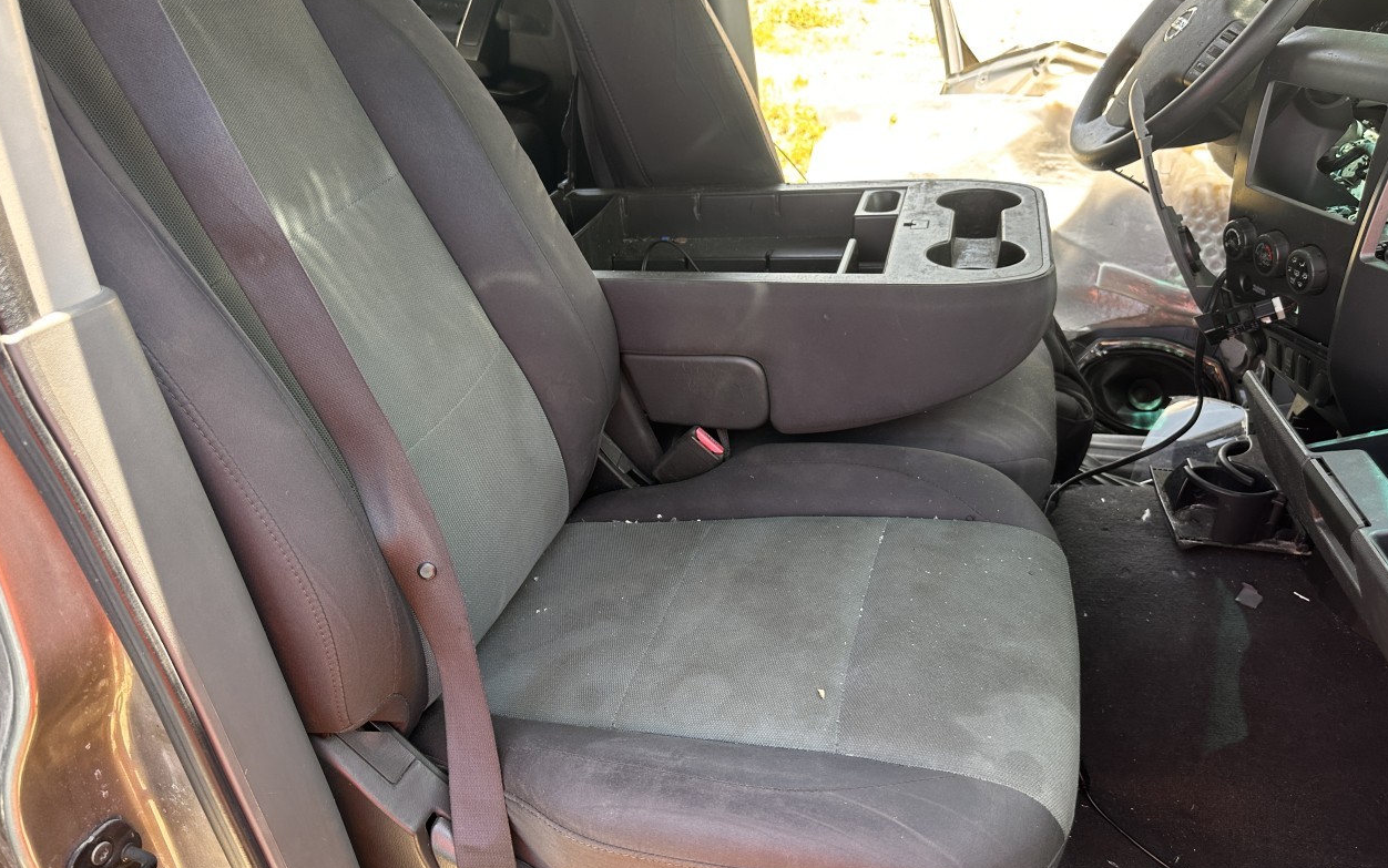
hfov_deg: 70.4
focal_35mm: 26
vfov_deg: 47.6
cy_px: 455
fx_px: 984
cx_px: 685
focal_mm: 6.86
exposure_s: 1/166
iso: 100
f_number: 1.78
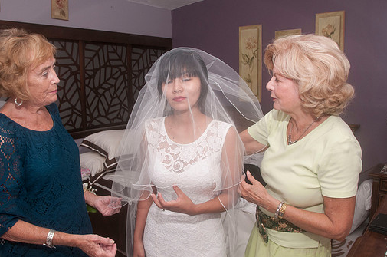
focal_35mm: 31
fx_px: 333
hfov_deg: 60.2
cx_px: 172
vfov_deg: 42.2
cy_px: 129
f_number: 11
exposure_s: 1/250
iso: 400
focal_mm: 18
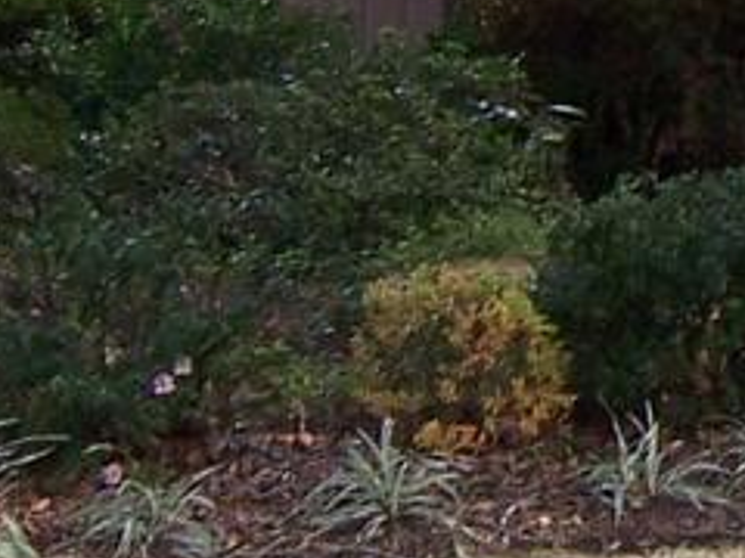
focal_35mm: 213
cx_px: 1248
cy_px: -378
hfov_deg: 9.0
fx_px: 4584
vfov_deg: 6.8
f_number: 3.4
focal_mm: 5.5
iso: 80
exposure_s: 1/90
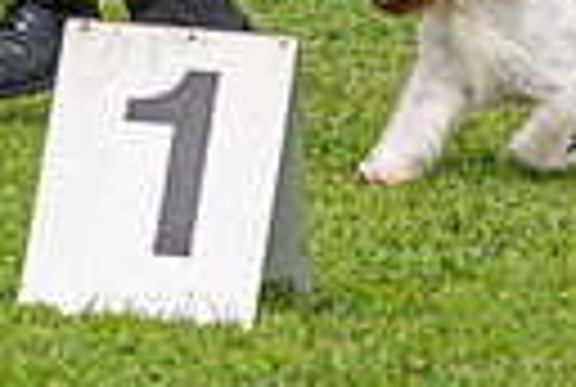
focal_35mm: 493
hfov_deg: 4.2
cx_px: 432
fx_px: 7906
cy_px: -349
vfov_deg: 2.8
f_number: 4
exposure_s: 1/1000
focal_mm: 109
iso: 160
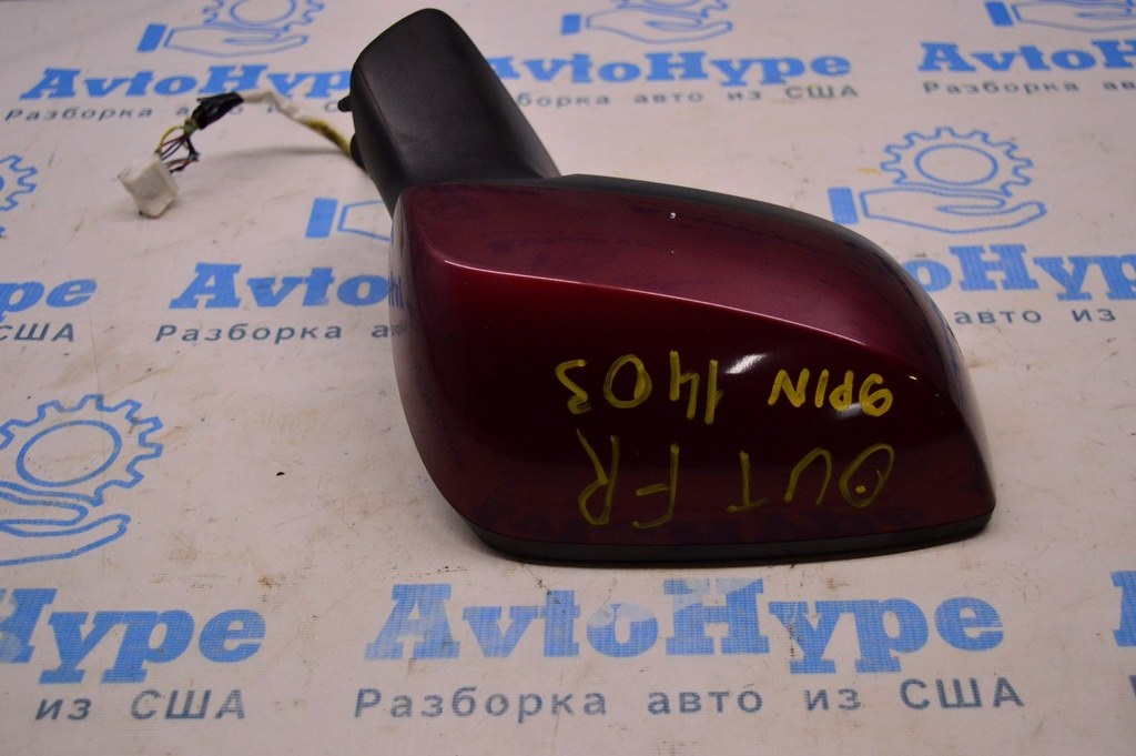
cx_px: 568
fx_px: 1513
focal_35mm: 48
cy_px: 378
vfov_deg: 28.0
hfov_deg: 41.1
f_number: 4.5
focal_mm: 32
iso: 1600
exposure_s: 1/400
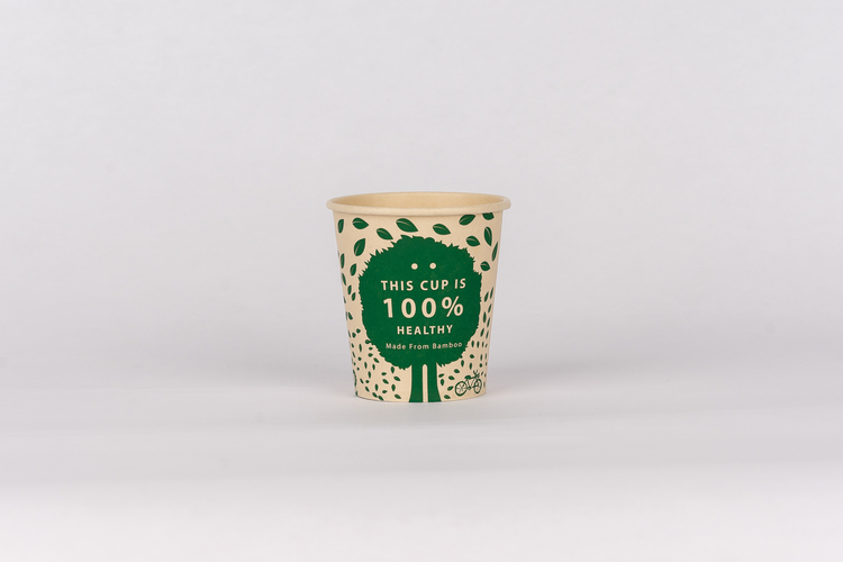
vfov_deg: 13.0
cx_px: 422
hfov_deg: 19.5
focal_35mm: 105
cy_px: 281
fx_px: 2459
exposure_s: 1/100
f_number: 10
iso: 320
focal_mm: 70
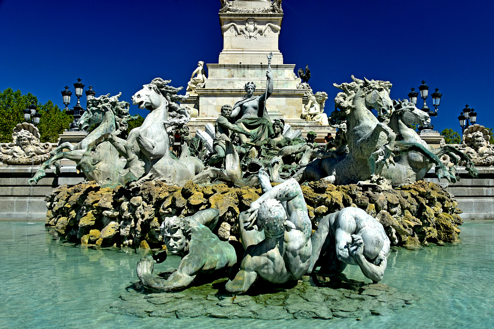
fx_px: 371
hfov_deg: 67.4
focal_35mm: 27
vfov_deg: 47.9
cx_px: 247
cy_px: 164
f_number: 11
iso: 400
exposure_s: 1/400
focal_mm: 18
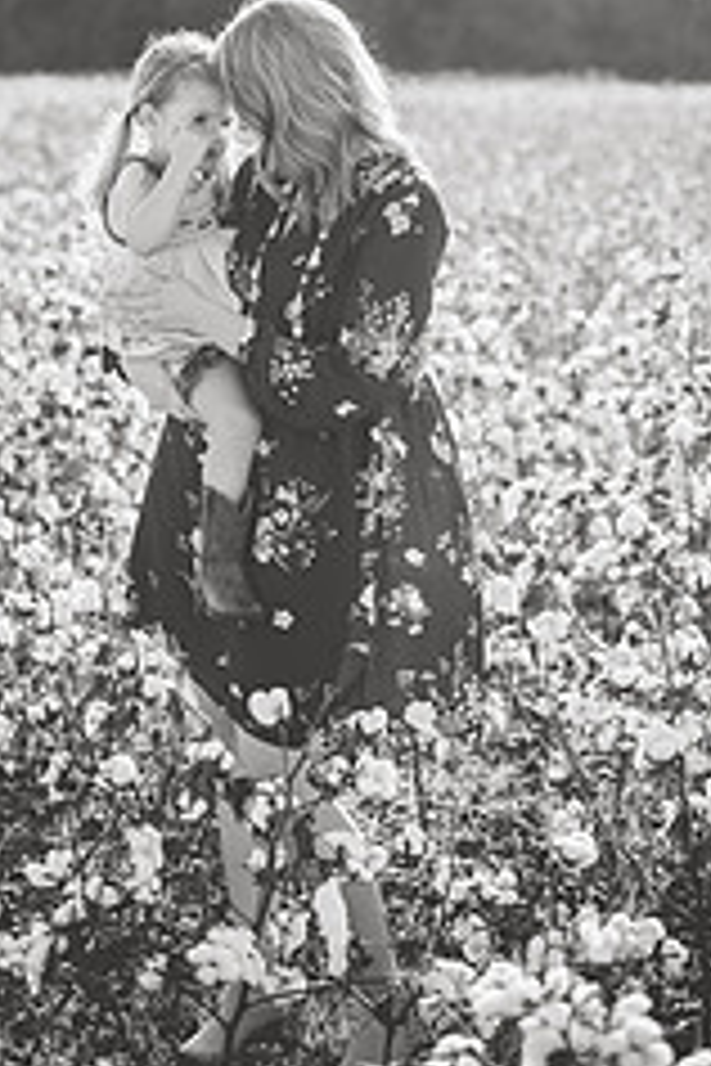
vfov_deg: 21.1
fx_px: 2814
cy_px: 139
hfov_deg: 14.4
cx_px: 234
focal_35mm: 95
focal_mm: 50
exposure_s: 1/3200
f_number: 2.2
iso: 160
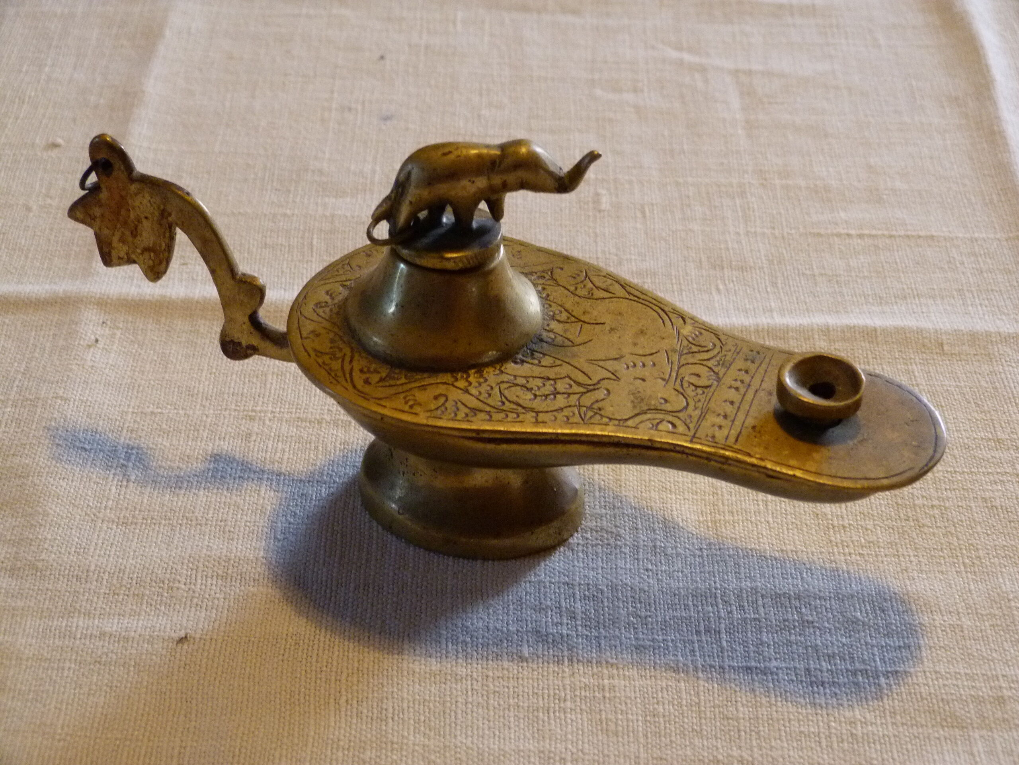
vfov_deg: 22.3
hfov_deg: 29.4
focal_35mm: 66
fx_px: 1943
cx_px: 510
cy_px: 382
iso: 400
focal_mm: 11.8
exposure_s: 1/15
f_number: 3.3
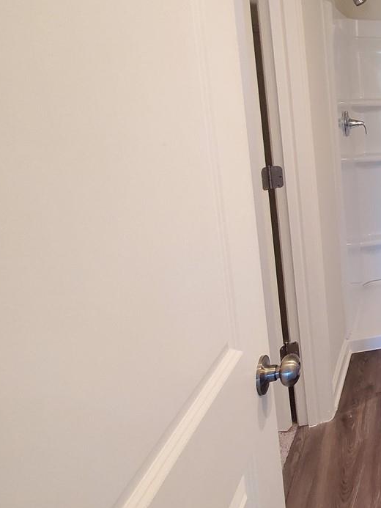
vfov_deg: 57.8
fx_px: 440
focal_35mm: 30
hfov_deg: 29.5
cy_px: 146
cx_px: 563
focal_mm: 1.8
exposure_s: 1/30
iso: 400
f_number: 2.2
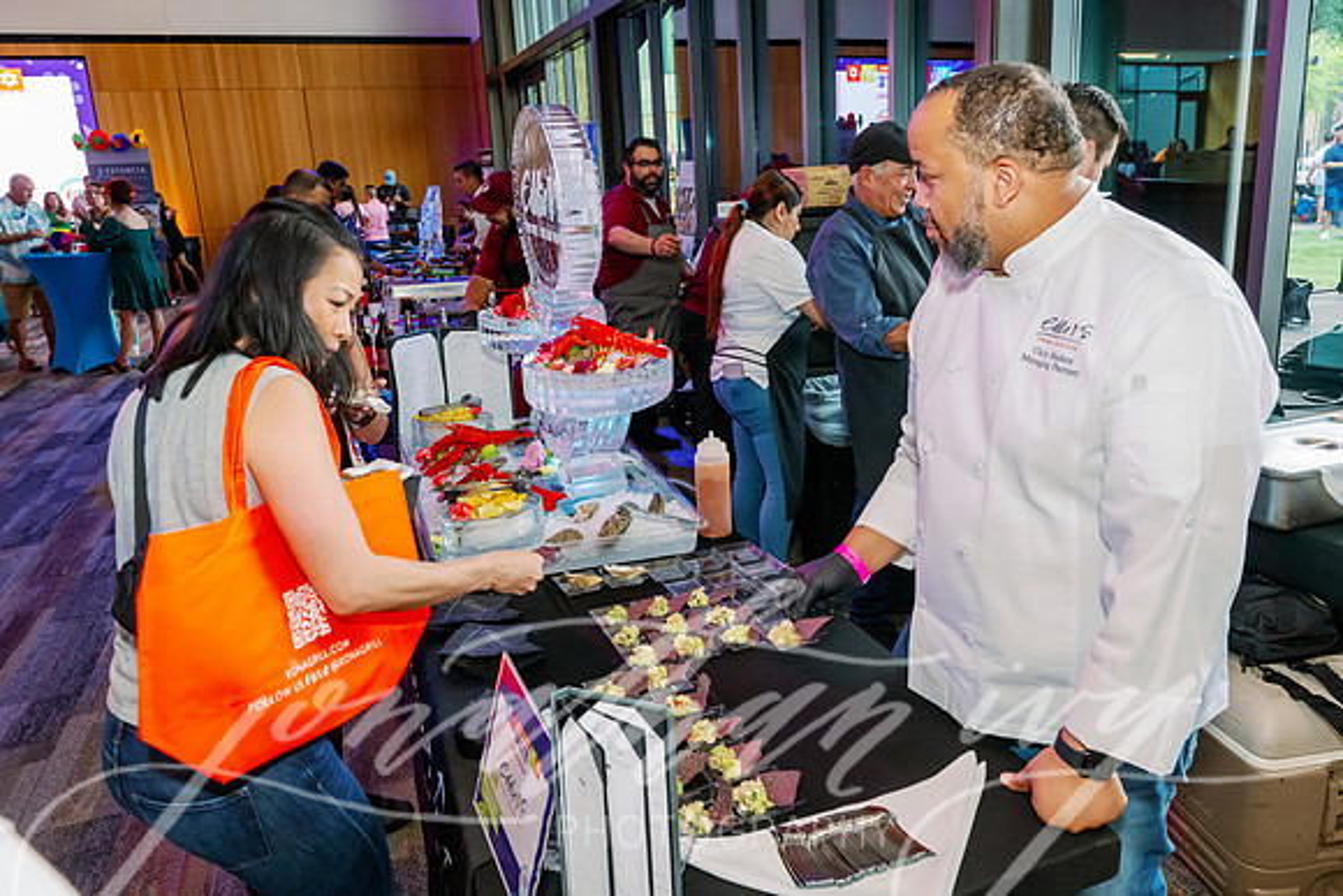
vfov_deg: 49.0
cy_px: 405
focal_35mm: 26
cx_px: 736
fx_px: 982
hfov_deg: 68.6
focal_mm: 24
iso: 2000
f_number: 6.3
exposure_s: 1/100
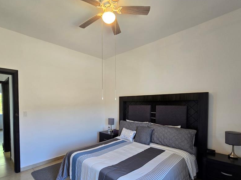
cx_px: 100
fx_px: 118
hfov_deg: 90.2
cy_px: 109
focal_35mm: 17
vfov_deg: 73.8
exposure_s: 1/60
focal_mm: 2.2
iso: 100
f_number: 2.2
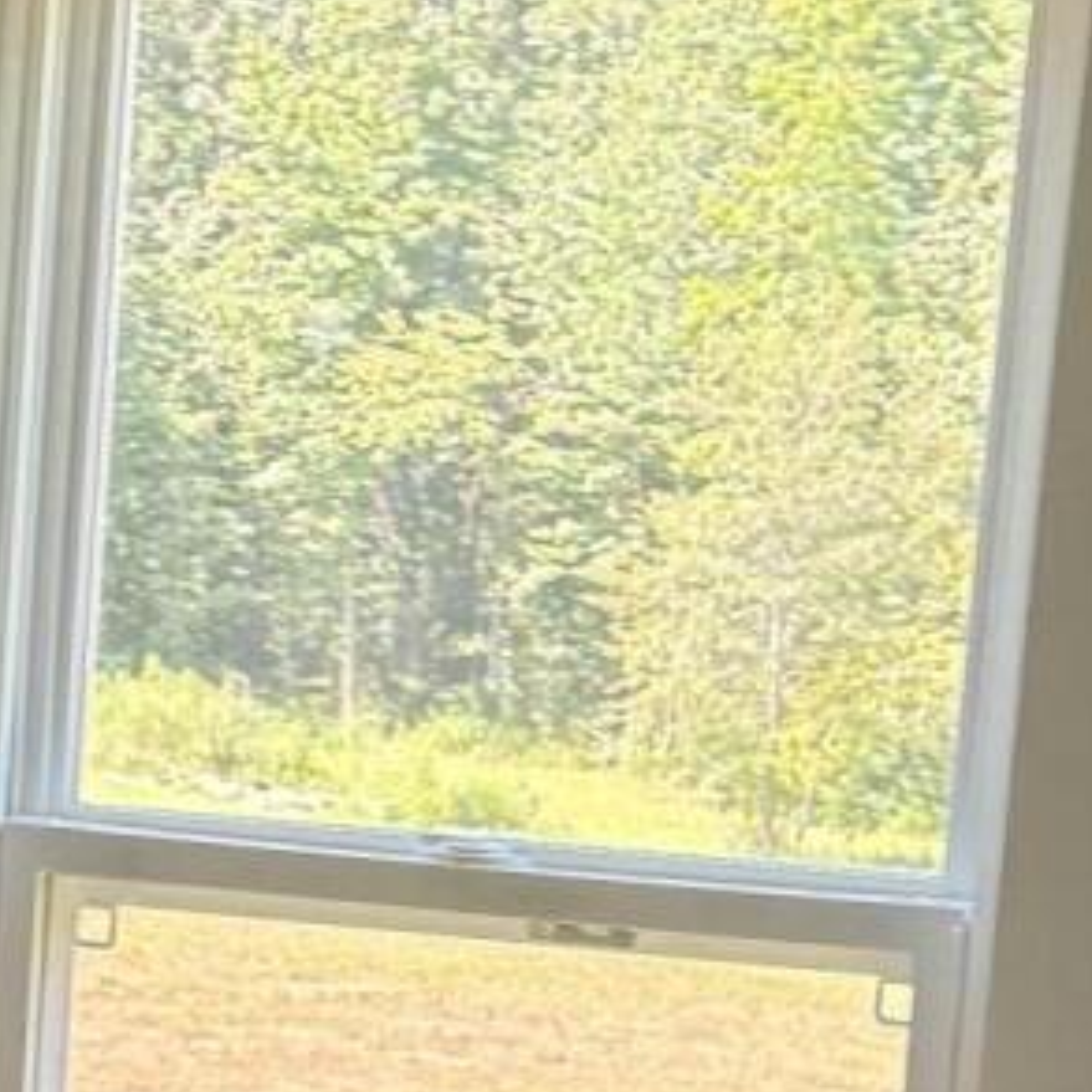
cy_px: 1319
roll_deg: -1.3
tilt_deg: -9.5
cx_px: -86
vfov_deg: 11.8
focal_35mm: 145
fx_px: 5175
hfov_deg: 11.9
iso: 160
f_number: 1.78
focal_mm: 6.76
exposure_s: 1/163
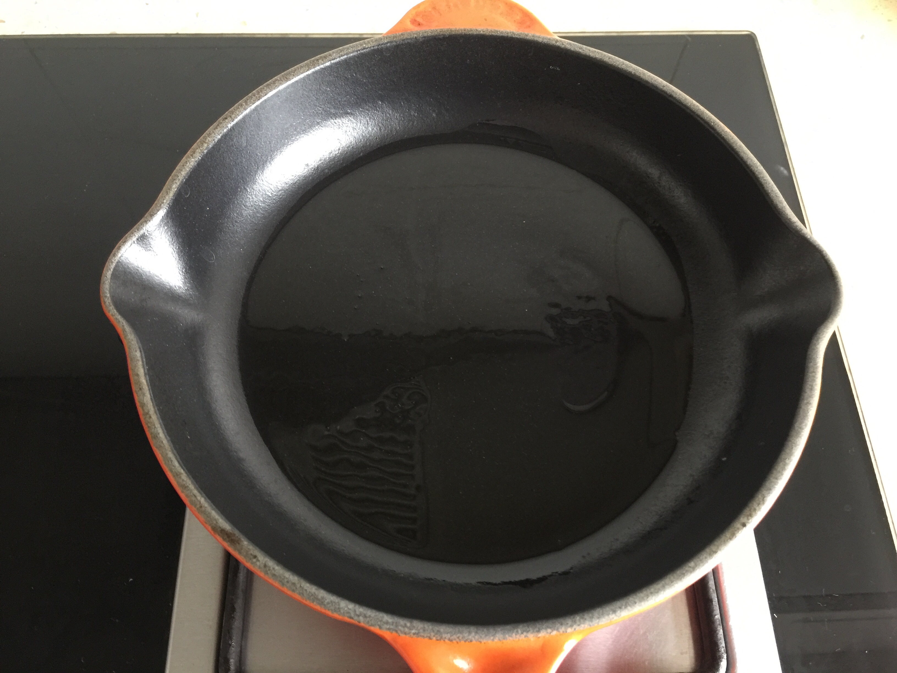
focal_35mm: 29
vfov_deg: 48.2
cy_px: 336
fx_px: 751
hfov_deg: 61.7
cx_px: 448
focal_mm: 4.15
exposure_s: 1/10
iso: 125
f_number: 2.2
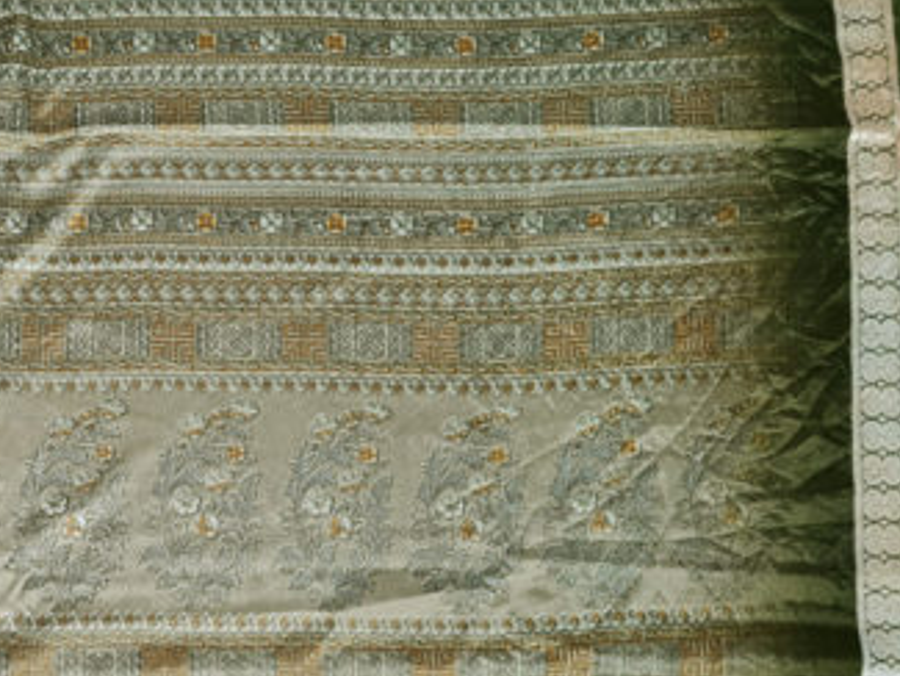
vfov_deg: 25.7
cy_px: 542
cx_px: 17
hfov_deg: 31.9
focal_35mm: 56
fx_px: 1457
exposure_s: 1/120
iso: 320
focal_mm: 5.4
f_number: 1.8
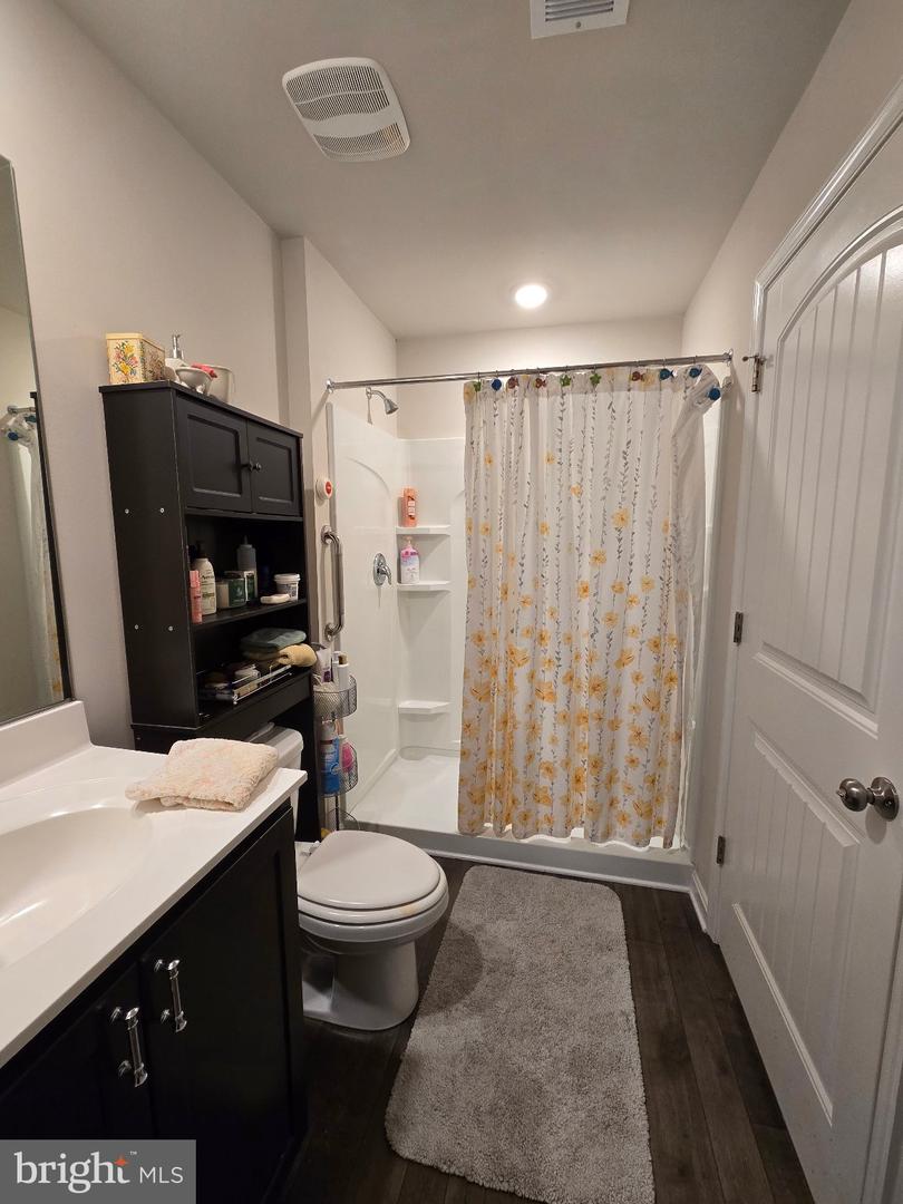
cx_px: 452
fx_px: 452
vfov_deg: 106.2
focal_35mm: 13
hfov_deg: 89.9
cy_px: 602
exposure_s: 1/60
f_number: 2.2
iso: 200
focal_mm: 2.2
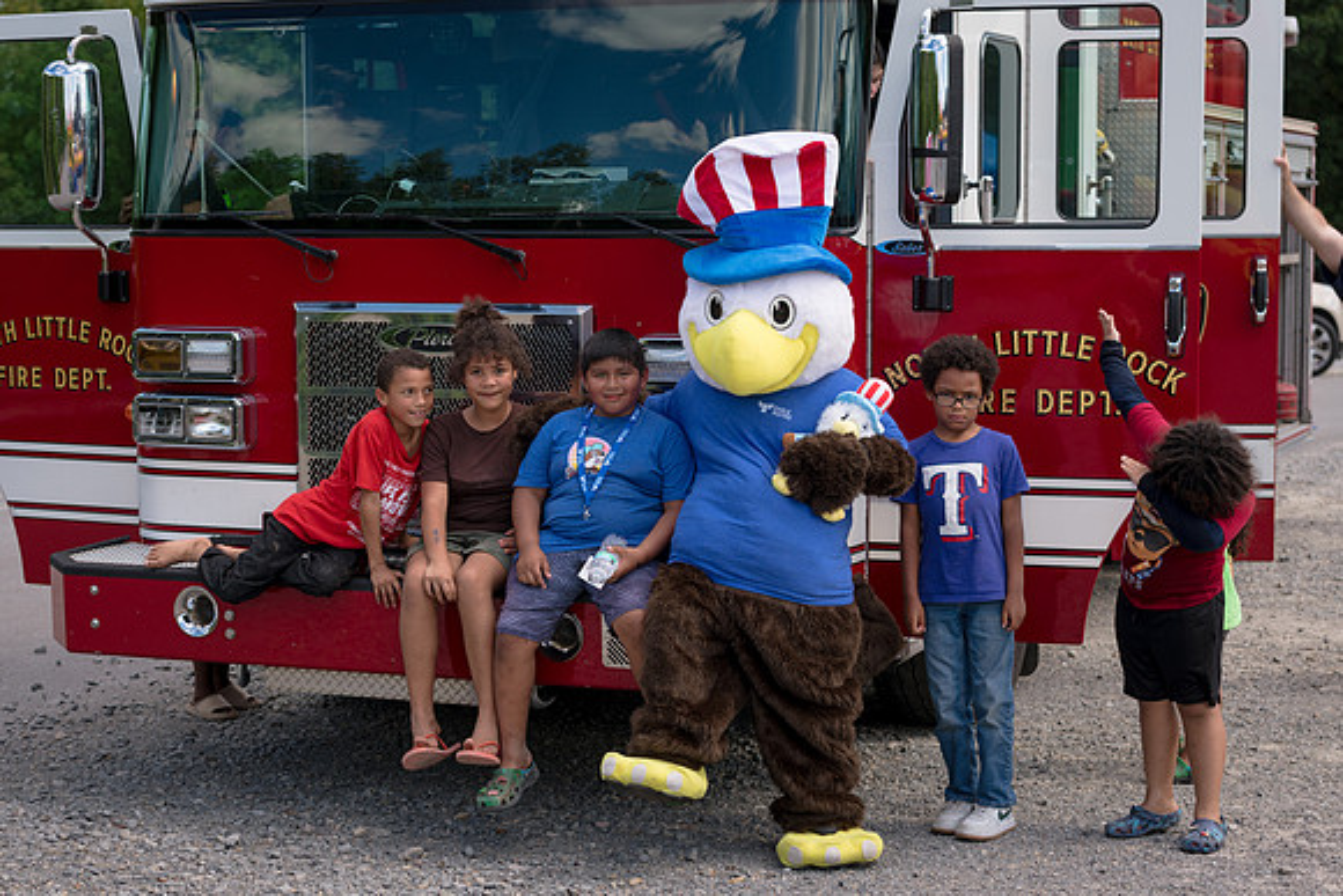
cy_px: 448
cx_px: 672
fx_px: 2612
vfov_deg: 19.5
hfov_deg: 28.8
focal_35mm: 70
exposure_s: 1/250
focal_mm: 70
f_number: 5.6
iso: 64
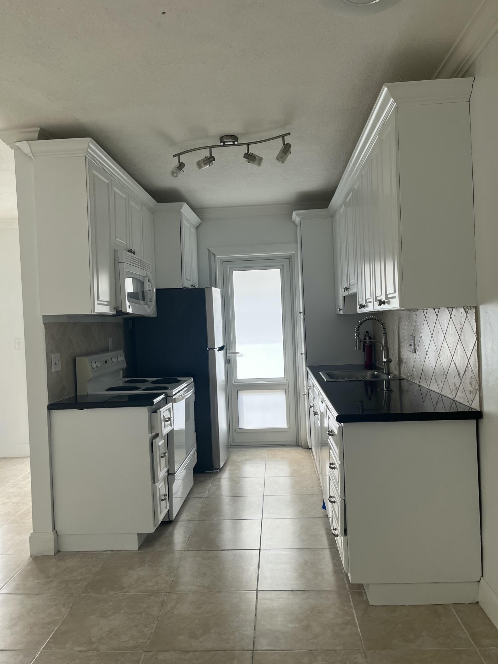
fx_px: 499
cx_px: 249
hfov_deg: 53.1
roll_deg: +2.6
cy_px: 332
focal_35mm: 26
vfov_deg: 67.3
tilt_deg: -3.1
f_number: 1.6
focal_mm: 5.1
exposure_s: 1/122
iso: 80
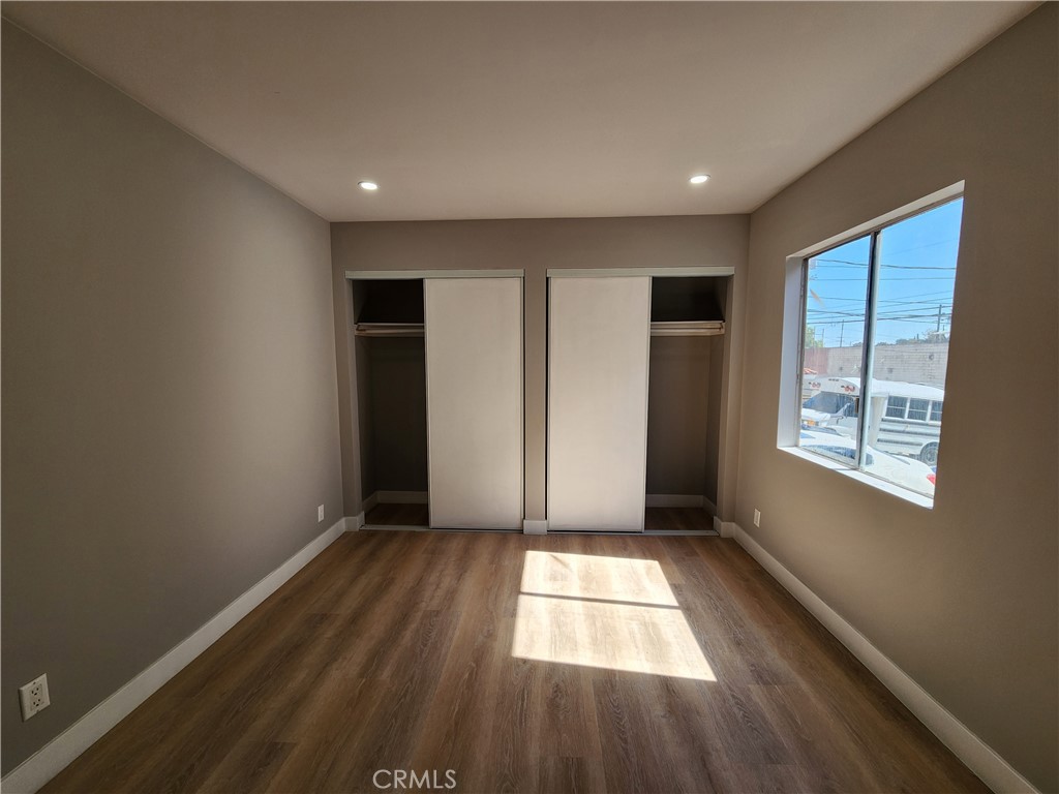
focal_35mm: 13
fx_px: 398
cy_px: 397
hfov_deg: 106.2
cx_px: 530
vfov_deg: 89.9
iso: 50
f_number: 2.2
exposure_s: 1/375
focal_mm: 2.2
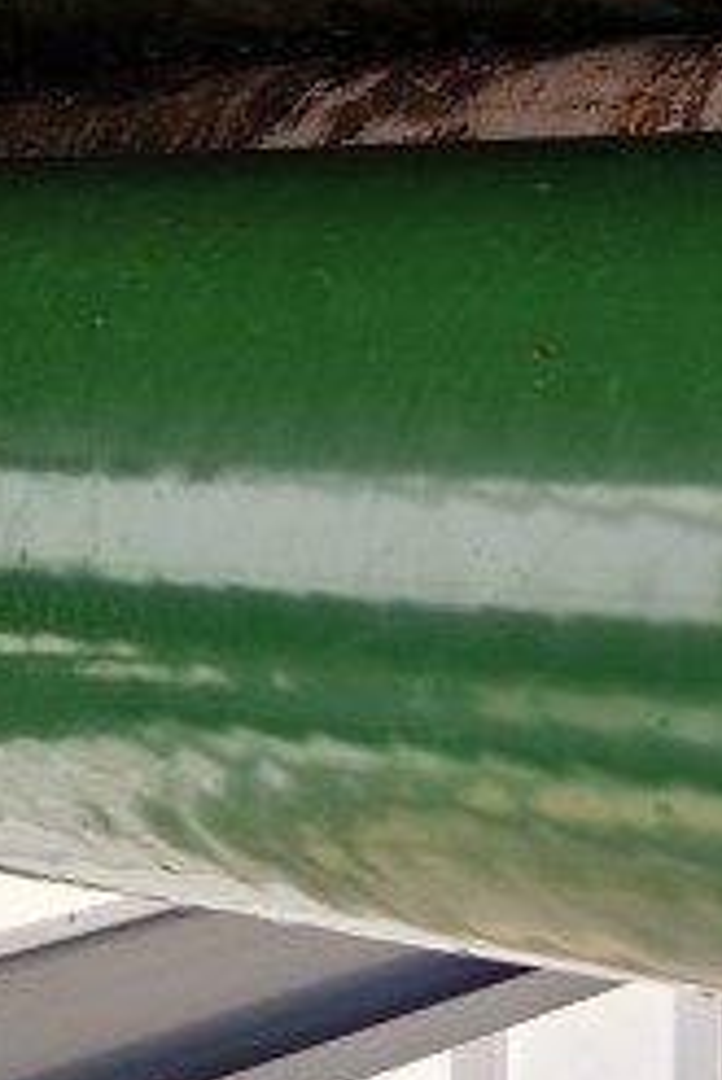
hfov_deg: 13.3
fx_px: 2974
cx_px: 954
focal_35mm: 99
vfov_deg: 20.5
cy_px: 293
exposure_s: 1/204
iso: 50
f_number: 1.8
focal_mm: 5.4
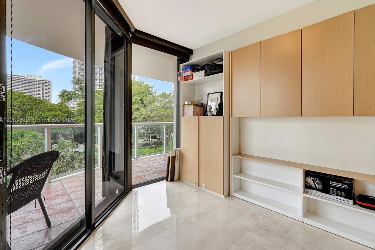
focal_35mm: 18
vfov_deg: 68.8
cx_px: 197
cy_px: 121
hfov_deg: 91.4
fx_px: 183
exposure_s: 1/25
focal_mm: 16.5
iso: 640
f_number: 13
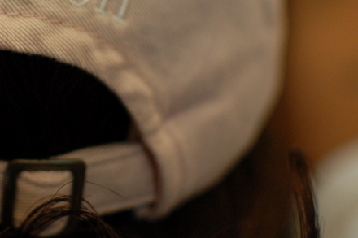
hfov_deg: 16.4
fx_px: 1214
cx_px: -12
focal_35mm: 122
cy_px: 13
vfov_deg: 11.1
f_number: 1.8
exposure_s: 1/200
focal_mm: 35
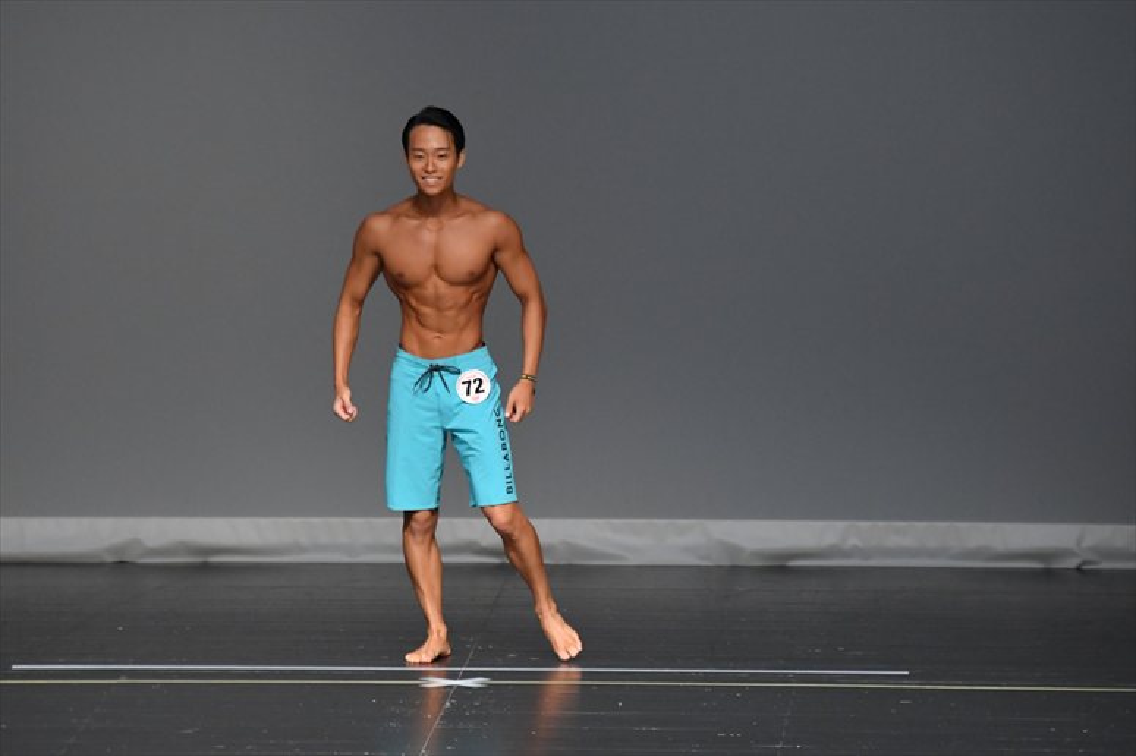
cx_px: 568
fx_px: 10881
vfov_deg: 4.0
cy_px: 378
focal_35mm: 345
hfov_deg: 6.0
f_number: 5.6
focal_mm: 230
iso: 4000
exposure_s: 1/400
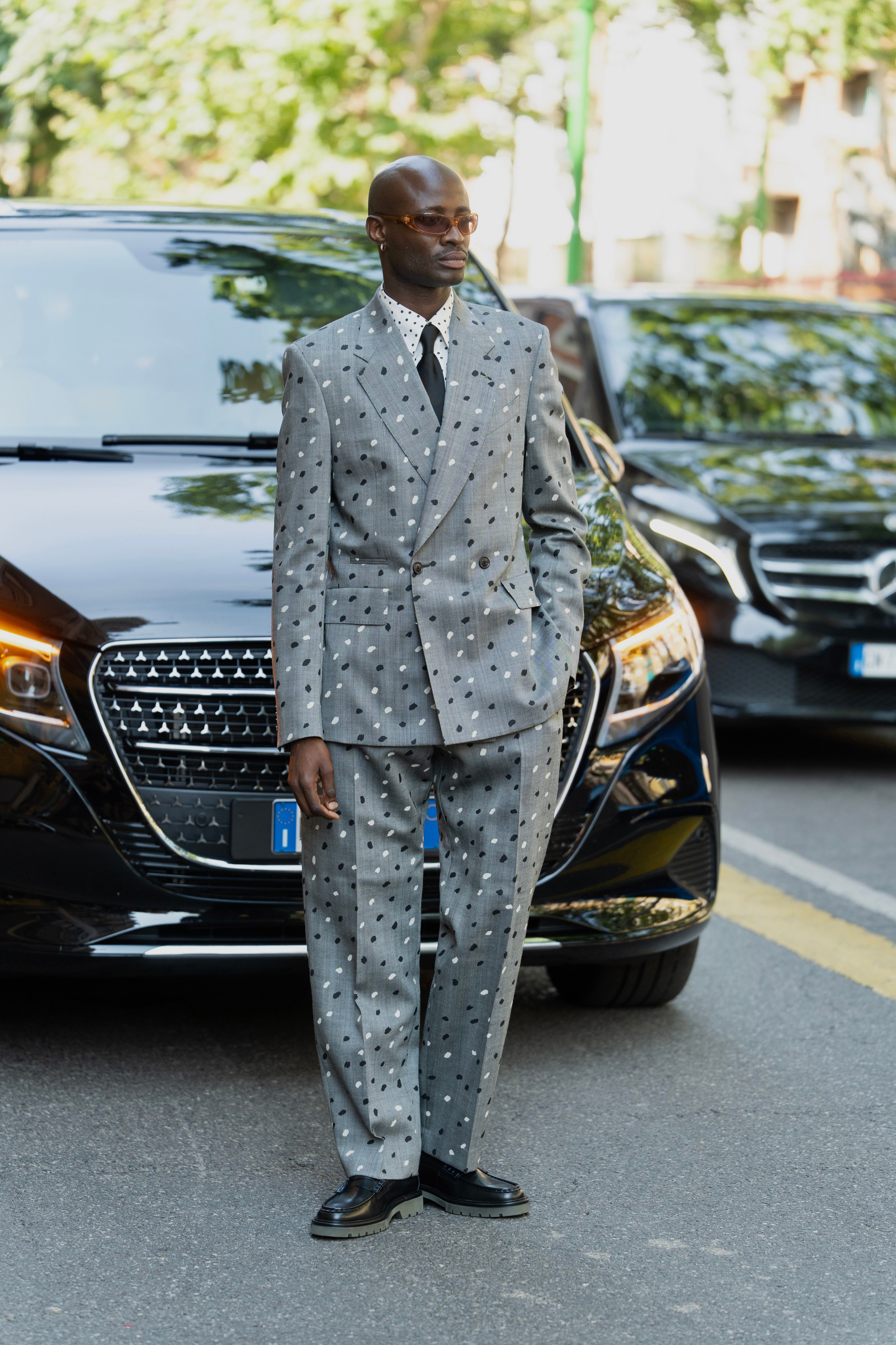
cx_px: 448
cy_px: 672
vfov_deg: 21.0
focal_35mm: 97
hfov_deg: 14.1
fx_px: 3621
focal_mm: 97
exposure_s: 1/500
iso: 640
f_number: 3.2
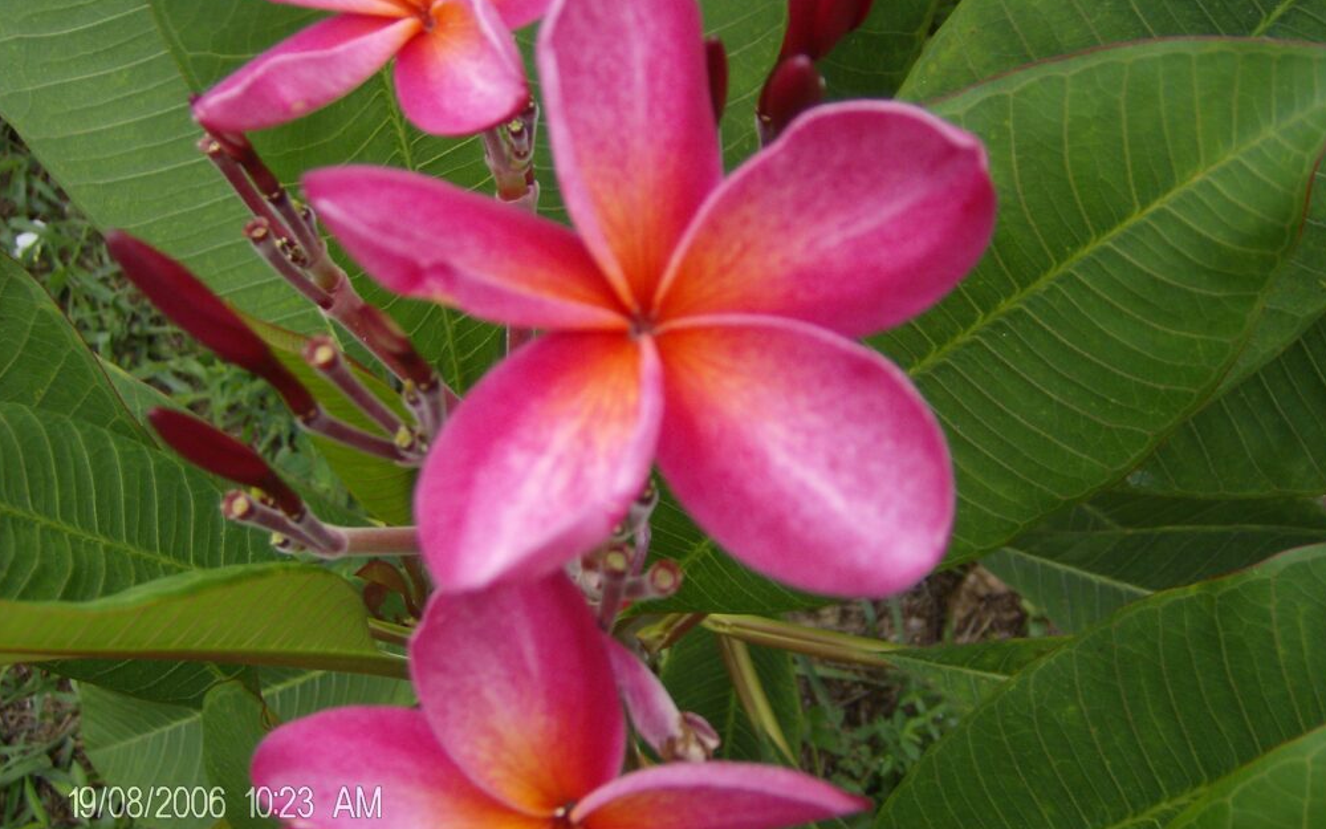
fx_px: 1409
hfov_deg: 50.4
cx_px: 666
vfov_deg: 32.8
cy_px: 412
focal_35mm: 39
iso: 100
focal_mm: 6
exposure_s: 1/486
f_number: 2.8
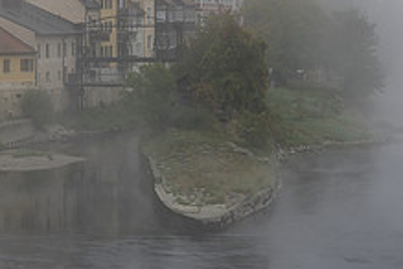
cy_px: -48
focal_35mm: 119
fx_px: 1332
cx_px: -50
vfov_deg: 11.3
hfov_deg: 16.6
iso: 140
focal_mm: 30
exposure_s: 1/160
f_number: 8
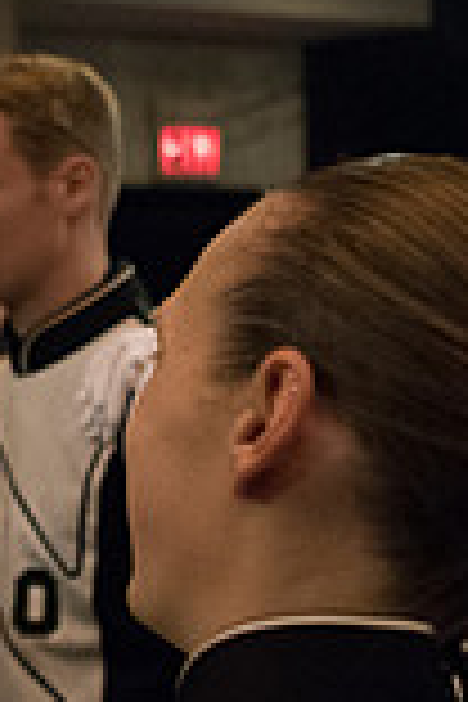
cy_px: 335
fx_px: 1735
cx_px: -374
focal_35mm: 89
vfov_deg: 22.9
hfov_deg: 13.7
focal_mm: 24
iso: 8000
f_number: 2.8
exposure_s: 1/250
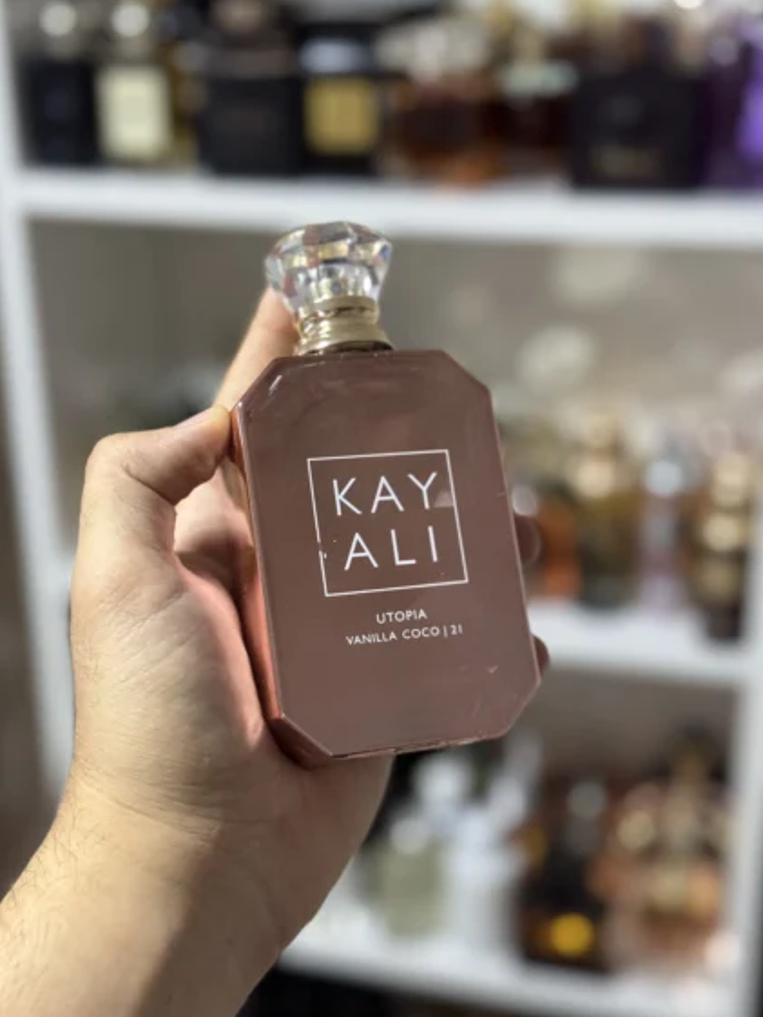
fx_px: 1440
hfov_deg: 29.7
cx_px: 375
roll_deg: +0.1
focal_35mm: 49
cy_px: 510
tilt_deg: -20.7
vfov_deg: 38.9
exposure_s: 1/50
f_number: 1.78
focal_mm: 6.76
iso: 200
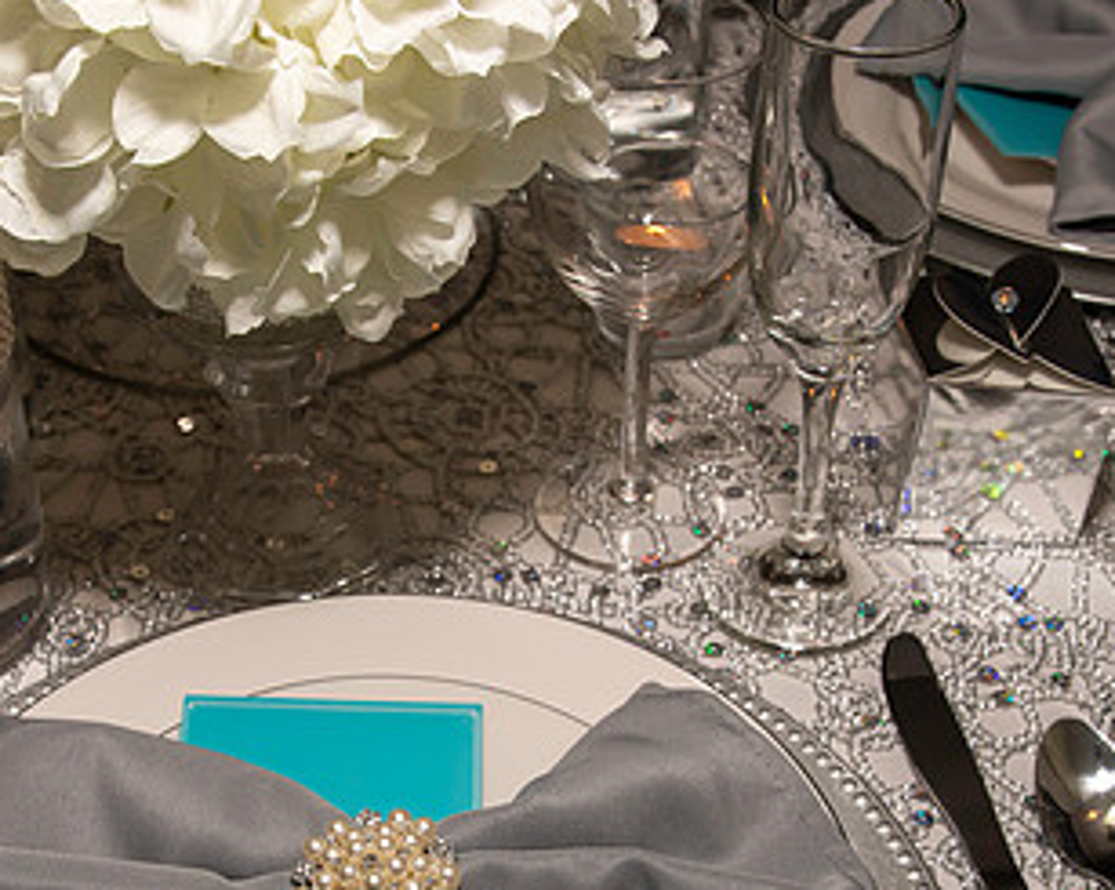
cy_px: 741
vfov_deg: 24.1
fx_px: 2044
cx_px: 419
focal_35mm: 62
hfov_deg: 30.4
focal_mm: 20
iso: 400
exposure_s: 1/250
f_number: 5.6
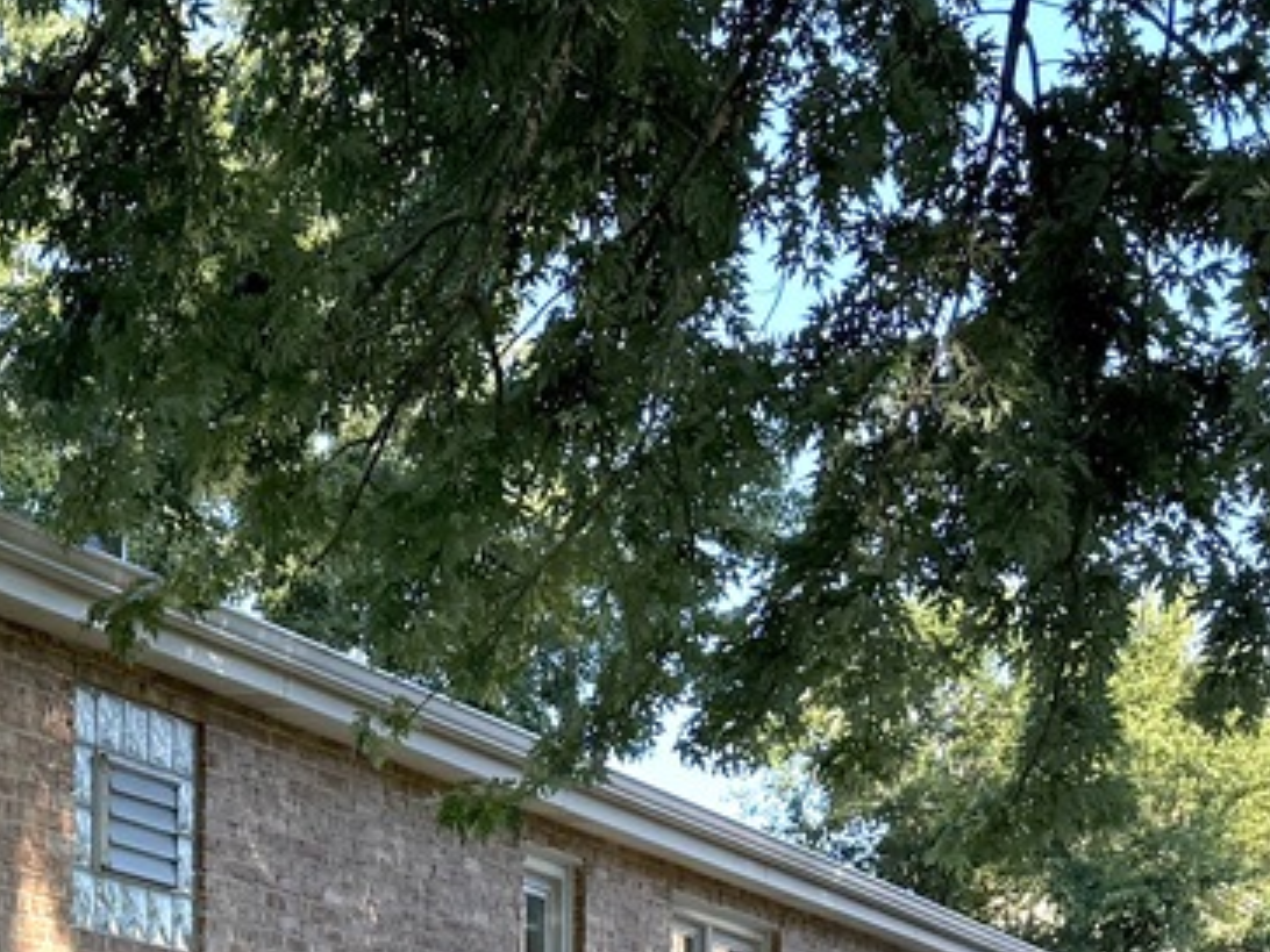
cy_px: 1144
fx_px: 3485
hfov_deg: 19.5
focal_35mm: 95
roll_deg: -0.8
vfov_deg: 15.0
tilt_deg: +2.3
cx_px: -234
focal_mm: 6.76
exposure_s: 1/1230
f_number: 1.78
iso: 100
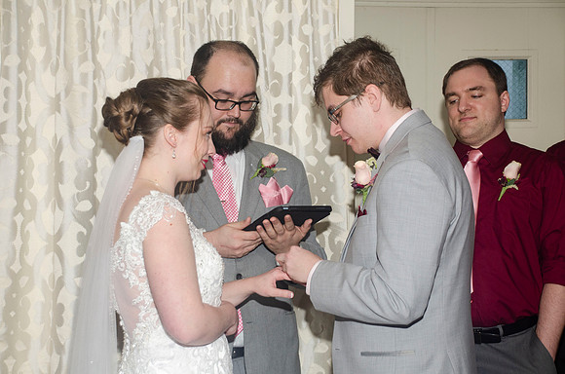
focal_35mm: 75
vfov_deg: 18.1
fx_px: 1174
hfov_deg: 27.0
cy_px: 187
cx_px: 282
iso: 400
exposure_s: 1/60
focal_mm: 50
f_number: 5.6
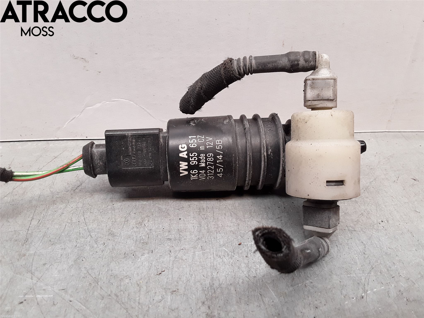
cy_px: 159
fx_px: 343
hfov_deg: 63.4
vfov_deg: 49.7
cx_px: 212
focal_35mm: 28
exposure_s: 1/50
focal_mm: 2.91
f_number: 1.9
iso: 64
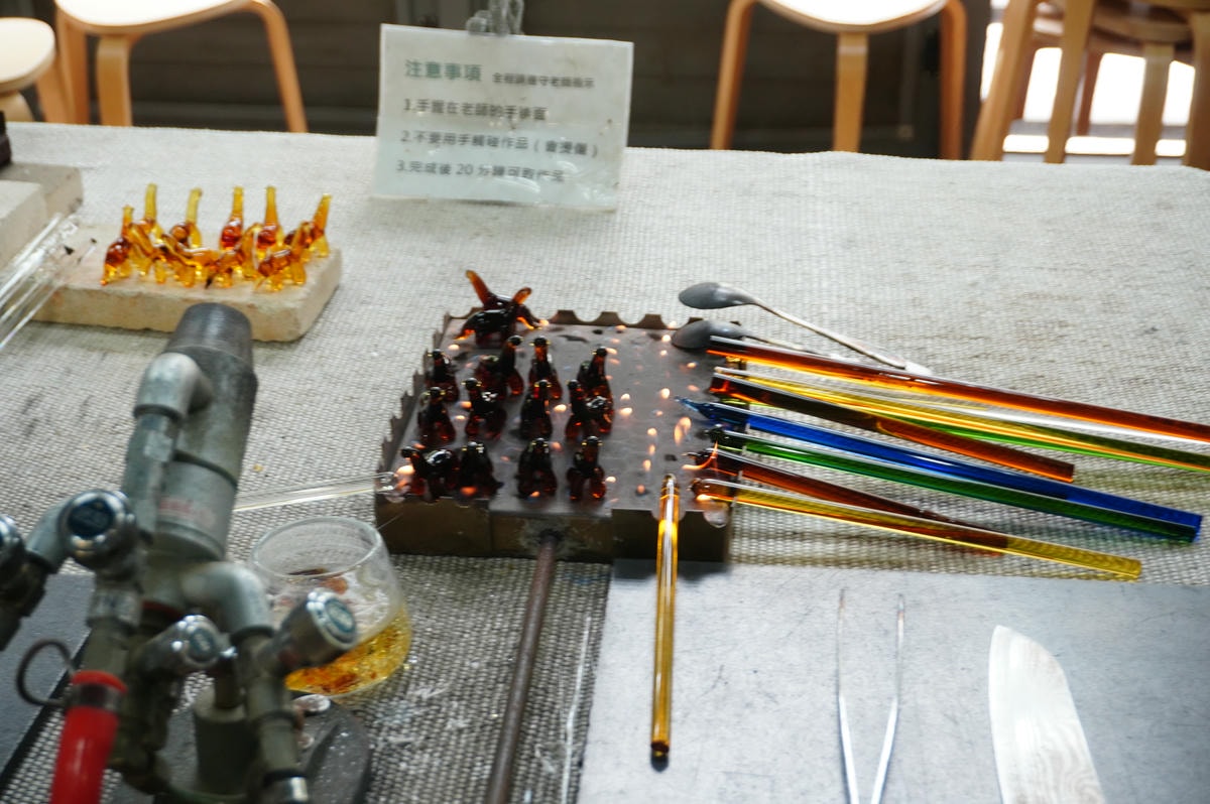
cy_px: 402
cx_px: 605
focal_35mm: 50
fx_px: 1662
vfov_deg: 27.2
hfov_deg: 40.0
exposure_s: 1/50
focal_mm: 33
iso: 640
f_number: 5
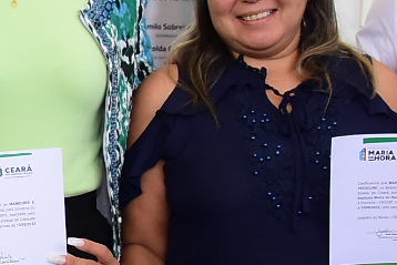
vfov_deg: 11.9
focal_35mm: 115
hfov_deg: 16.4
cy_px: 135
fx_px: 1272
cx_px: -166
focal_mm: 17
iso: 1000
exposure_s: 1/160
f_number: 4.5
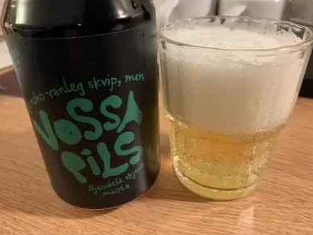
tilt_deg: -30.1
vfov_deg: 51.4
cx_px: 154
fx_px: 244
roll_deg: +2.9
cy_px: 115
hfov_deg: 65.3
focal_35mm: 27
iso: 400
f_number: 1.8
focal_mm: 4.25
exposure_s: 1/32
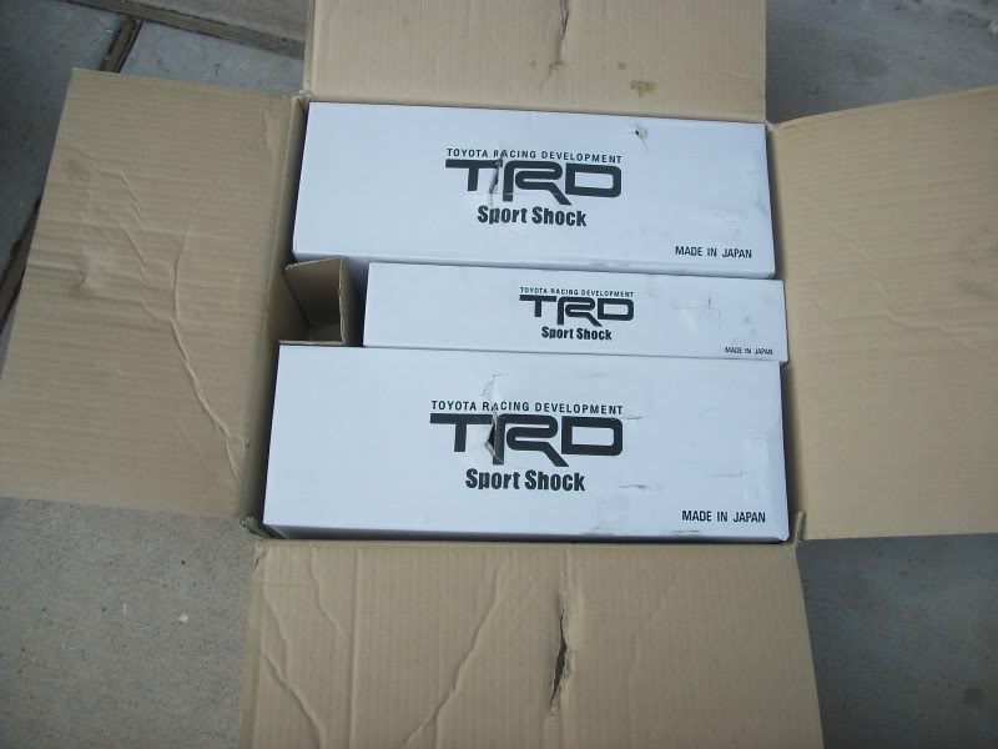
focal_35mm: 32
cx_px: 499
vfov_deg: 44.2
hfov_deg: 56.8
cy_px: 374
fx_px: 923
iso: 80
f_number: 2.9
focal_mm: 5.7
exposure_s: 1/125
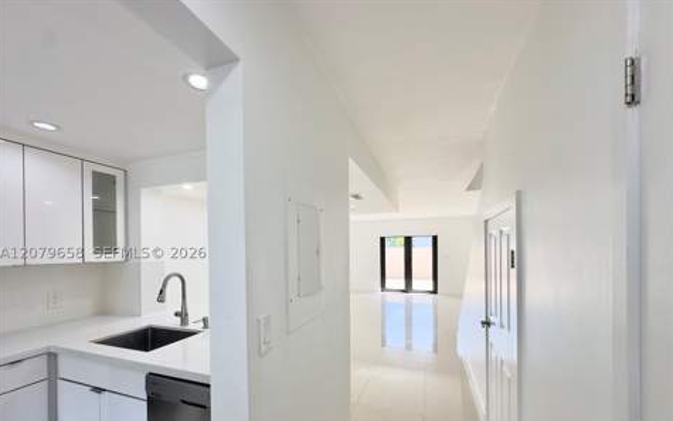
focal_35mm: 15
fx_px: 275
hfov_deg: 101.5
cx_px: 336
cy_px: 252
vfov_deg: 74.0
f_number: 2.2
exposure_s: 1/166
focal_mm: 2.22
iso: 40
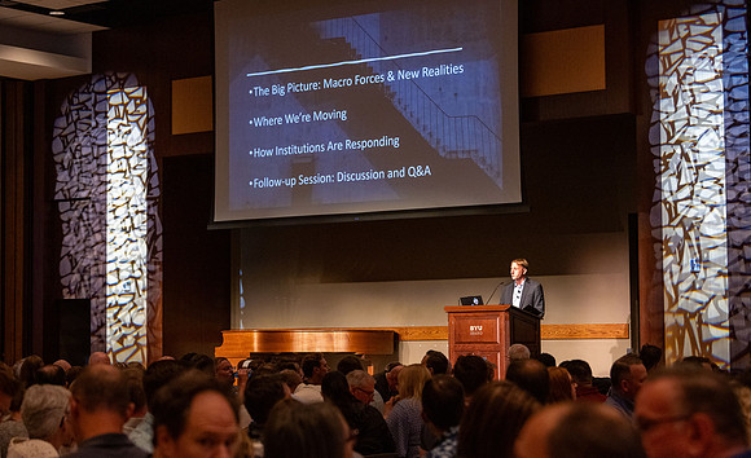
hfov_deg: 24.3
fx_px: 1739
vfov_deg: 15.0
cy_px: 213
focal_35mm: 86
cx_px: 304
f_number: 4
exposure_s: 1/200
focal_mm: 70
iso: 1600
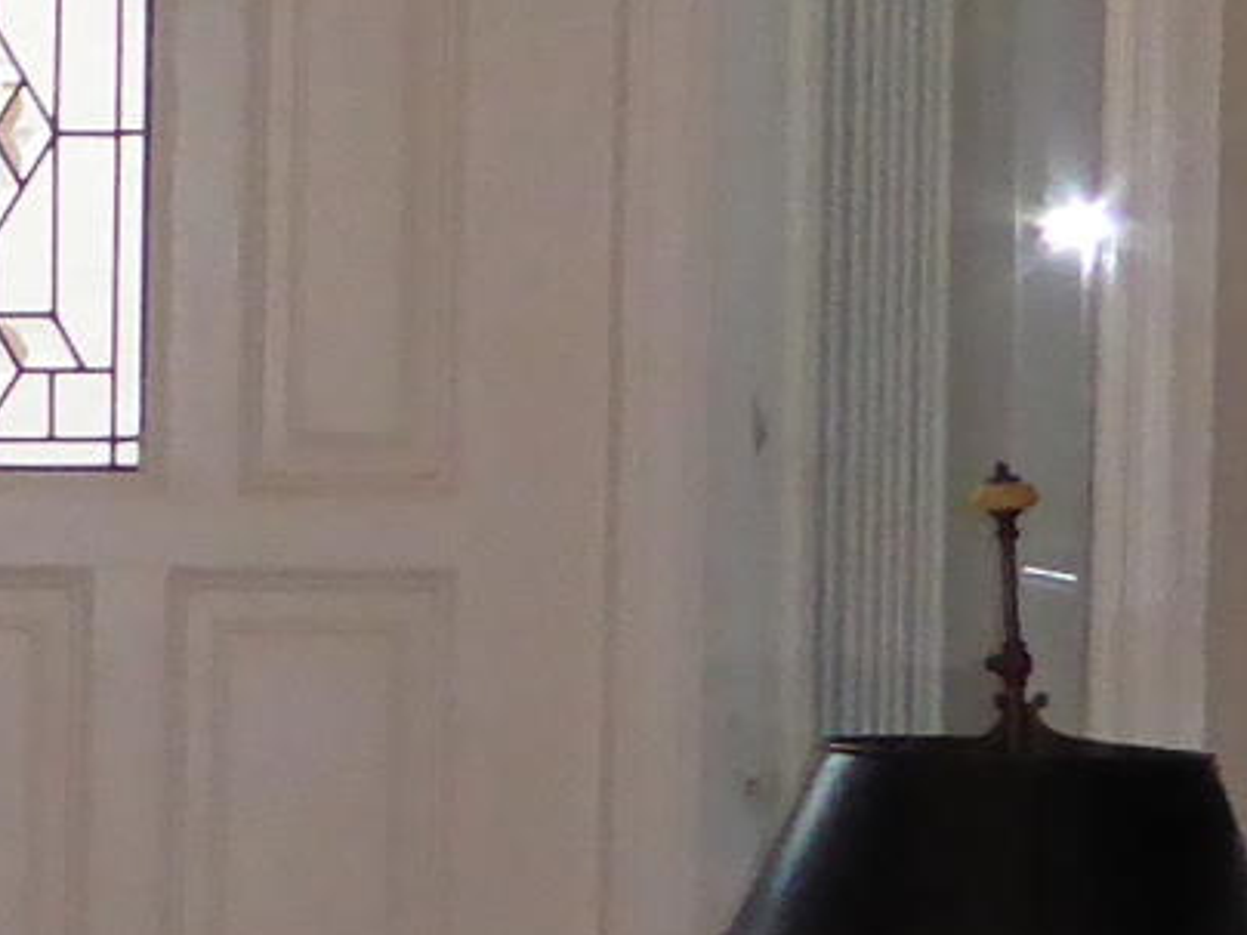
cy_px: 867
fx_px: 9618
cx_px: -1330
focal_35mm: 267
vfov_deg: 5.6
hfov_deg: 7.1
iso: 500
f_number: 3.7
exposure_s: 1/60
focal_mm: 6.3
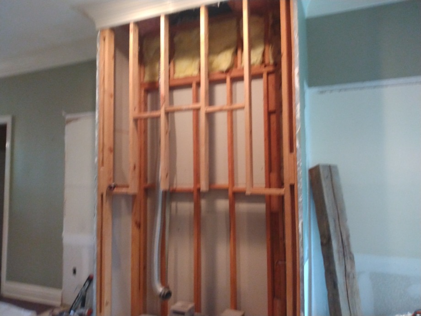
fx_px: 243
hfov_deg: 81.7
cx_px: 210
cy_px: 158
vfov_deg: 66.0
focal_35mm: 20
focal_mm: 3.54
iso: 738
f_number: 2
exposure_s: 1/24
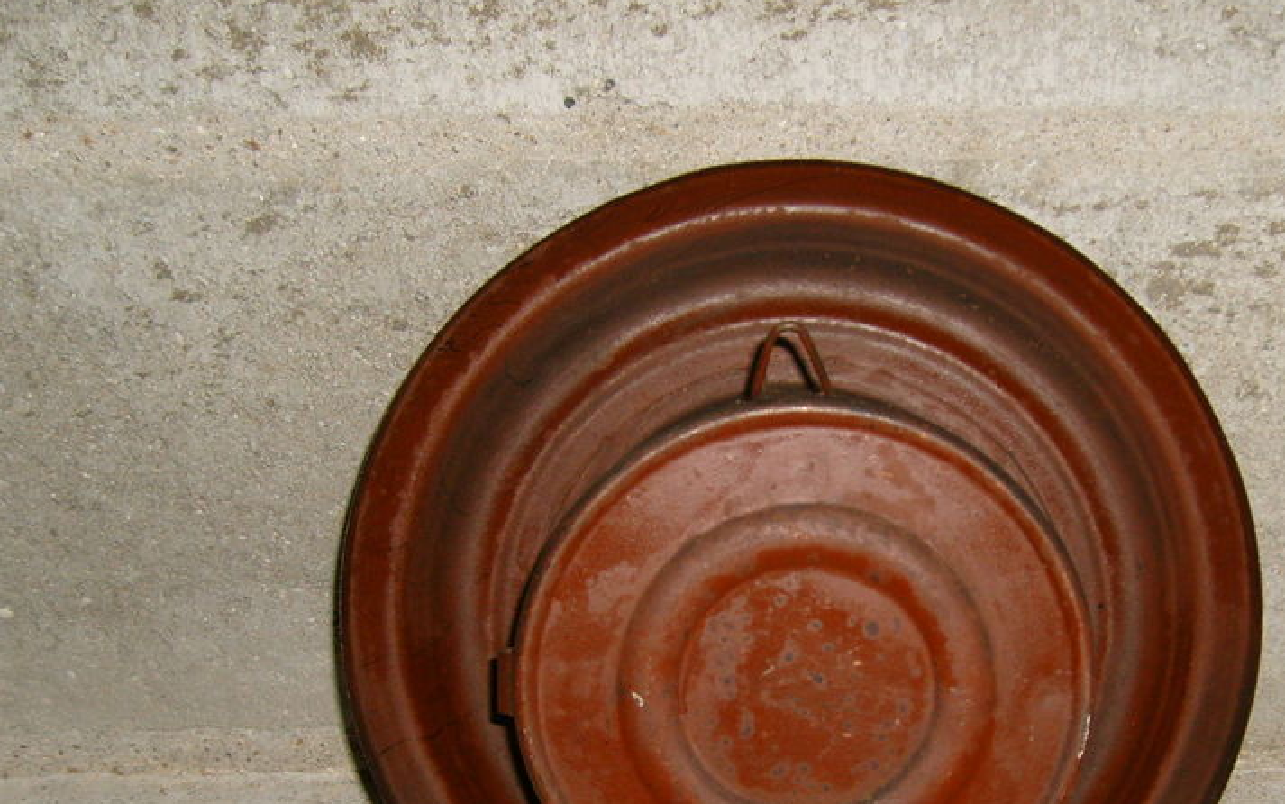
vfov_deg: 24.5
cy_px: 624
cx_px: 829
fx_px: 1821
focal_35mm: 52
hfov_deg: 38.5
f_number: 2.8
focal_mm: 5.8
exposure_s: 1/45
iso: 100
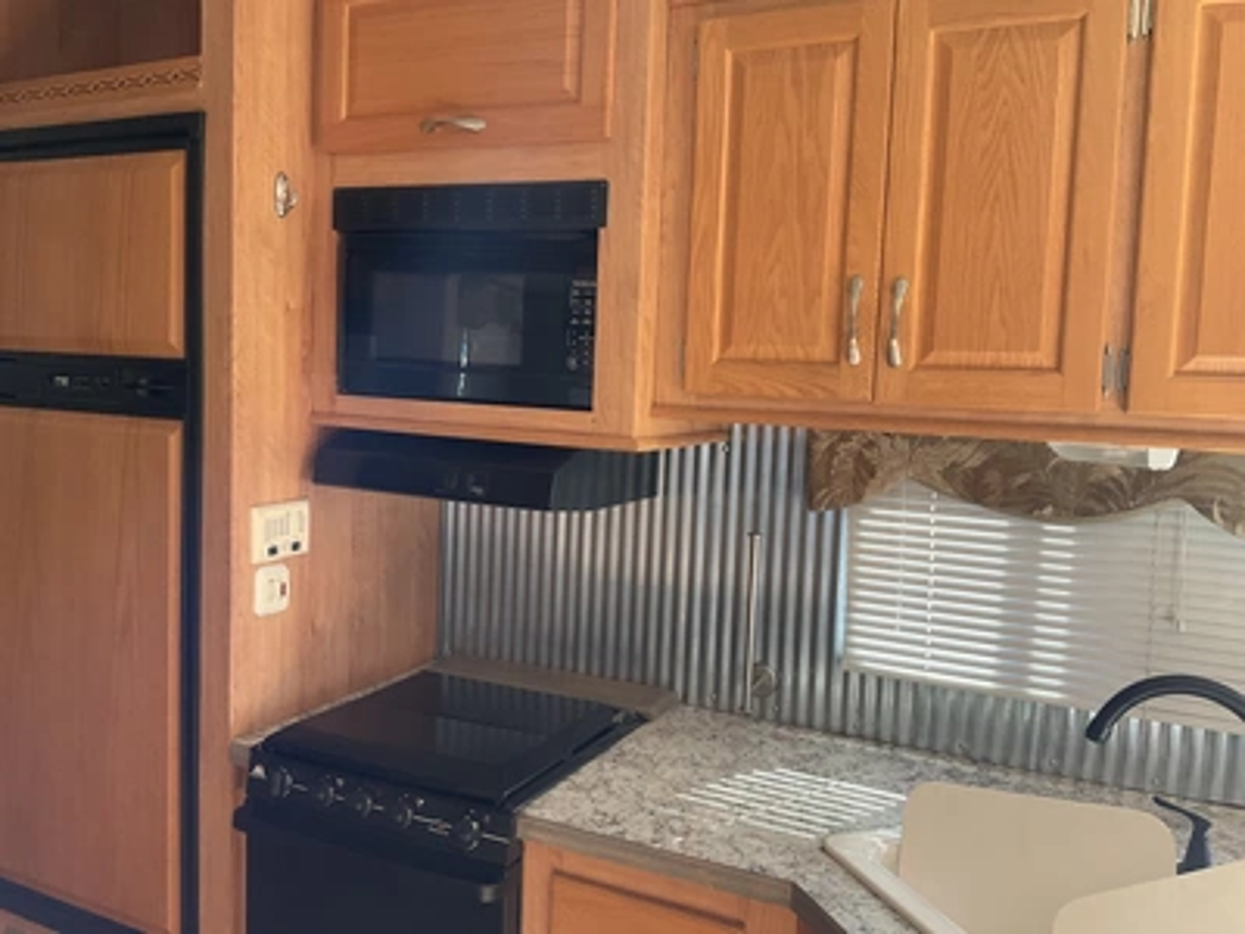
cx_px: 622
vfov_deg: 48.2
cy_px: 467
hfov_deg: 61.7
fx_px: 1043
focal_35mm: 29
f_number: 1.8
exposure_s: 1/75
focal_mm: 3
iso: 64
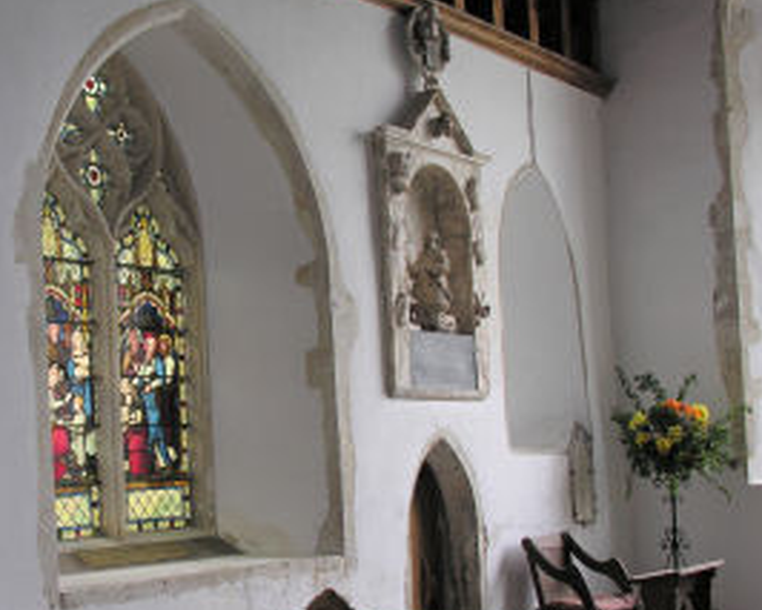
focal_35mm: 59
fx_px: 1331
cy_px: 388
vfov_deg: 25.7
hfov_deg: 31.4
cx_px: 192
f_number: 2.8
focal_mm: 8.9
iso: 50
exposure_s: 1/30
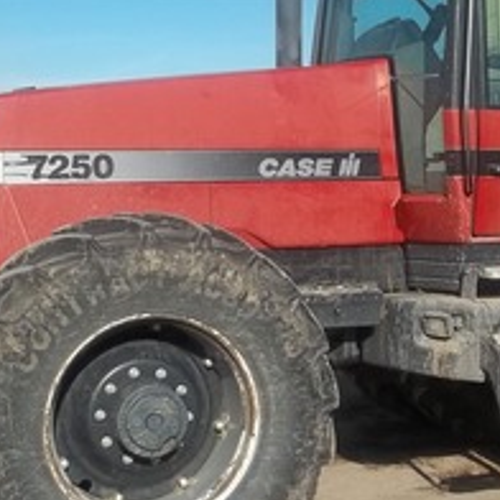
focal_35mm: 81
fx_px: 1324
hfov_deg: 21.2
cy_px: 222
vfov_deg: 21.4
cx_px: 378
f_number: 8
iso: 64
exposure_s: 1/200
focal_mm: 5.9
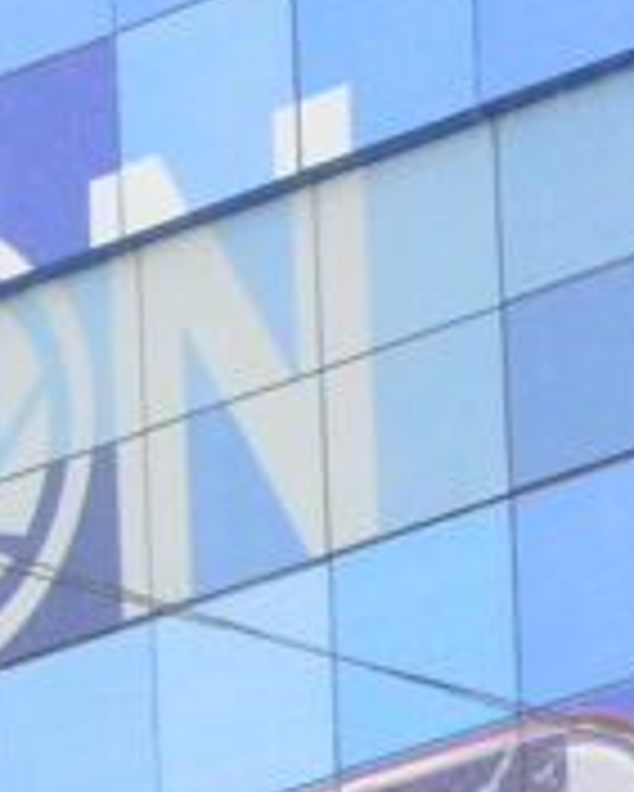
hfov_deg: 2.9
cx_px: 1097
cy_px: 1816
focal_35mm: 525
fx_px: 12303
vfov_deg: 3.6
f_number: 16
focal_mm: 48
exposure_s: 1/160
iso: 2000
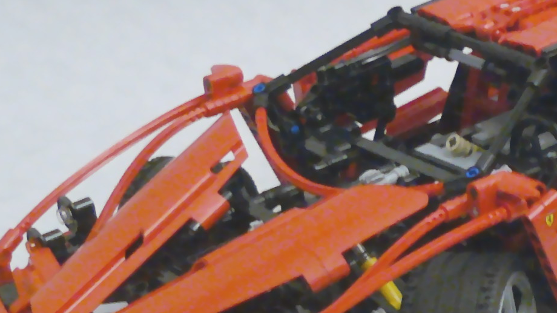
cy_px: 241
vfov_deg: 9.2
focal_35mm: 131
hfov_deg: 15.1
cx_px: 861
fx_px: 1934
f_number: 2.8
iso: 200
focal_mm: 6
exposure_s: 1/15
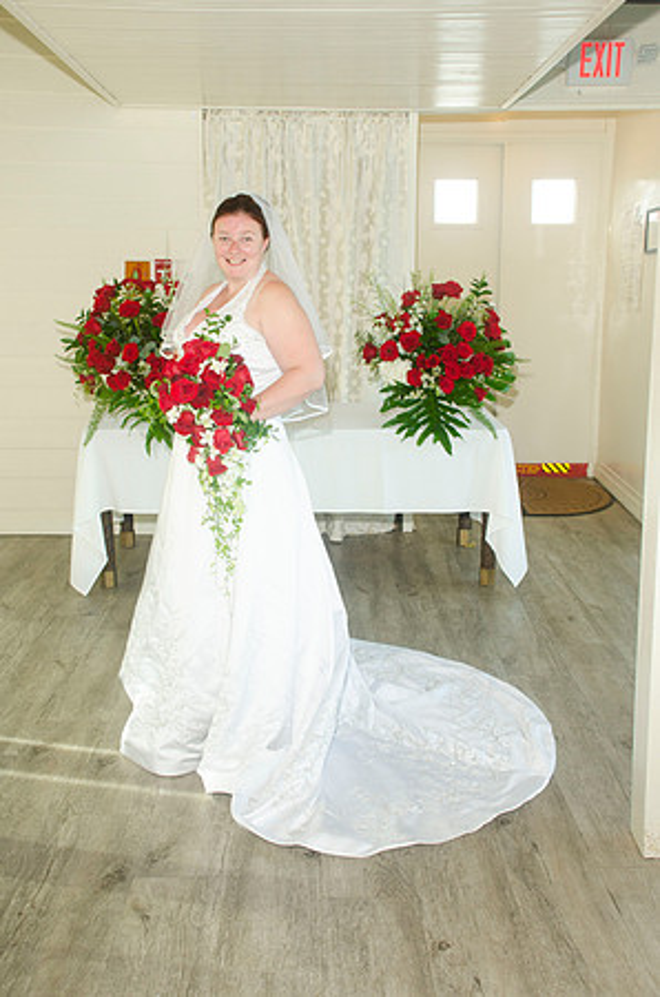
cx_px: 330
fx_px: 995
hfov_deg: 36.7
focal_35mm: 36
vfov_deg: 53.2
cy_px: 498
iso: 400
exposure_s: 1/80
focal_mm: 24
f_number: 5.6
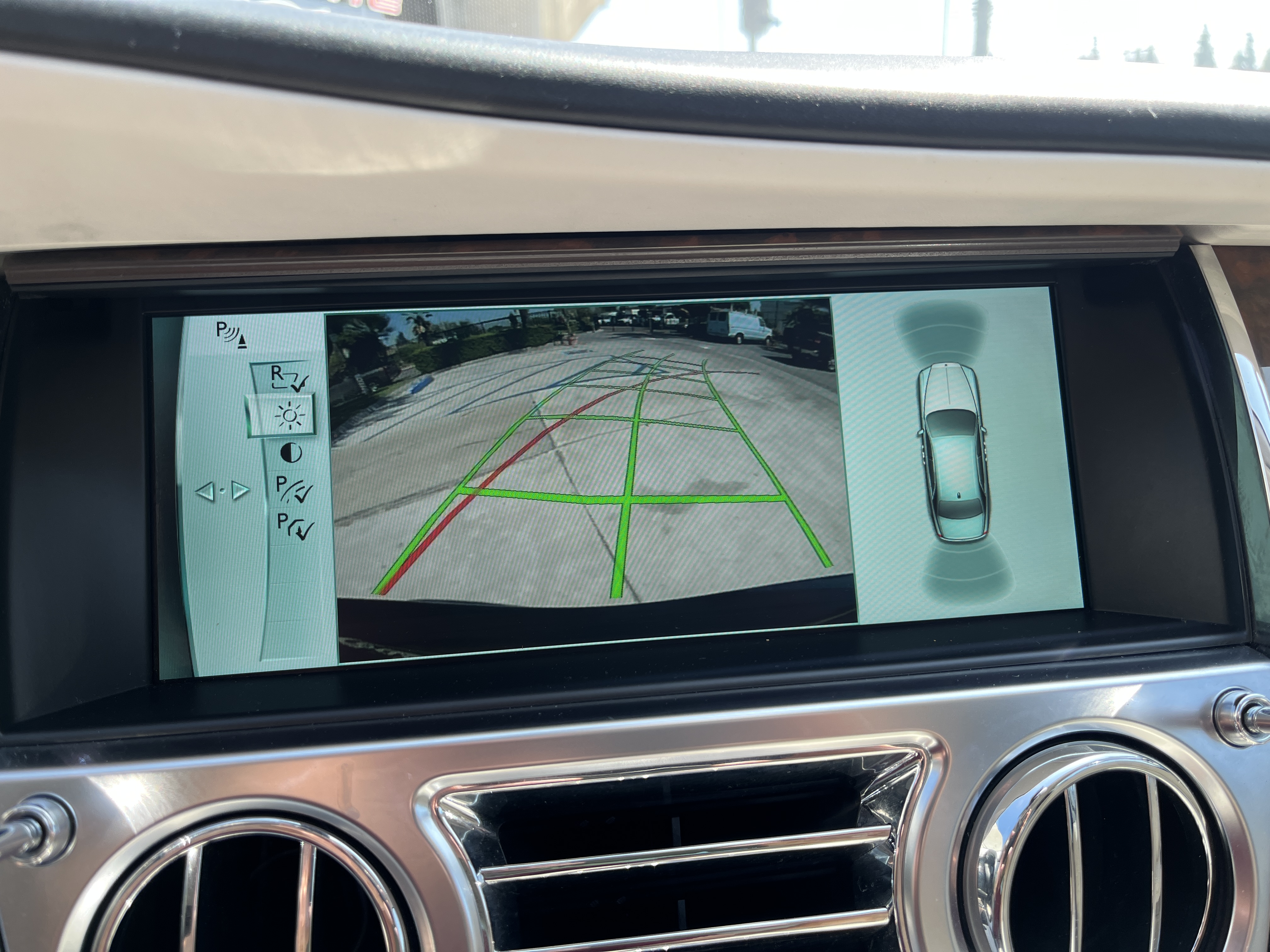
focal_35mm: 26
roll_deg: +4.0
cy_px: 476
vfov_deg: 53.1
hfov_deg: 67.3
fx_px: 954
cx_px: 635
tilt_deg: -18.5
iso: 40
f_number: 1.6
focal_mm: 5.1
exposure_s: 1/200
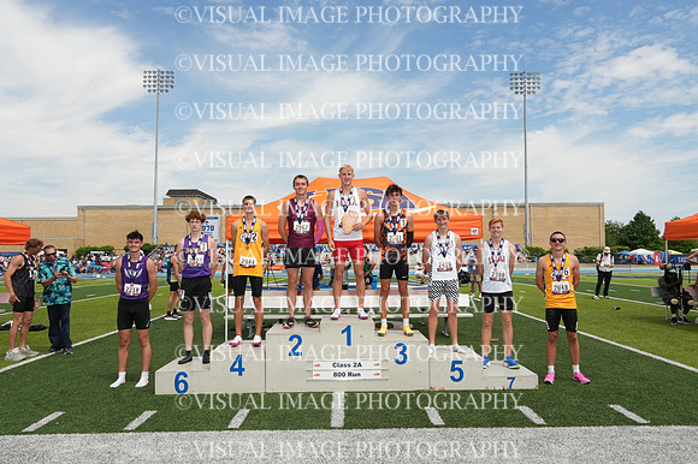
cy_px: 232
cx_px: 349
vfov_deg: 45.6
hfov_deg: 64.6
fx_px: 552
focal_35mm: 28
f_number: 10
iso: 100
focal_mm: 19
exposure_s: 1/160
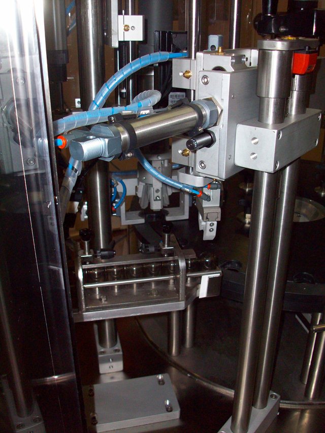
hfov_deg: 41.8
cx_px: 162
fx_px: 426
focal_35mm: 34
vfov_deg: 54.0
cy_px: 216
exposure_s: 1/60
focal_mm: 5.7
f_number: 2.8
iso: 160
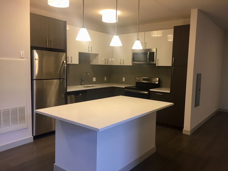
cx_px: 114
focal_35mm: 29
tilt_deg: -6.0
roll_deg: -1.7
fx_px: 191
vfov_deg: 48.2
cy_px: 86
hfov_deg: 61.7
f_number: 2.2
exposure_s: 1/30
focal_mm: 4.15
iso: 64
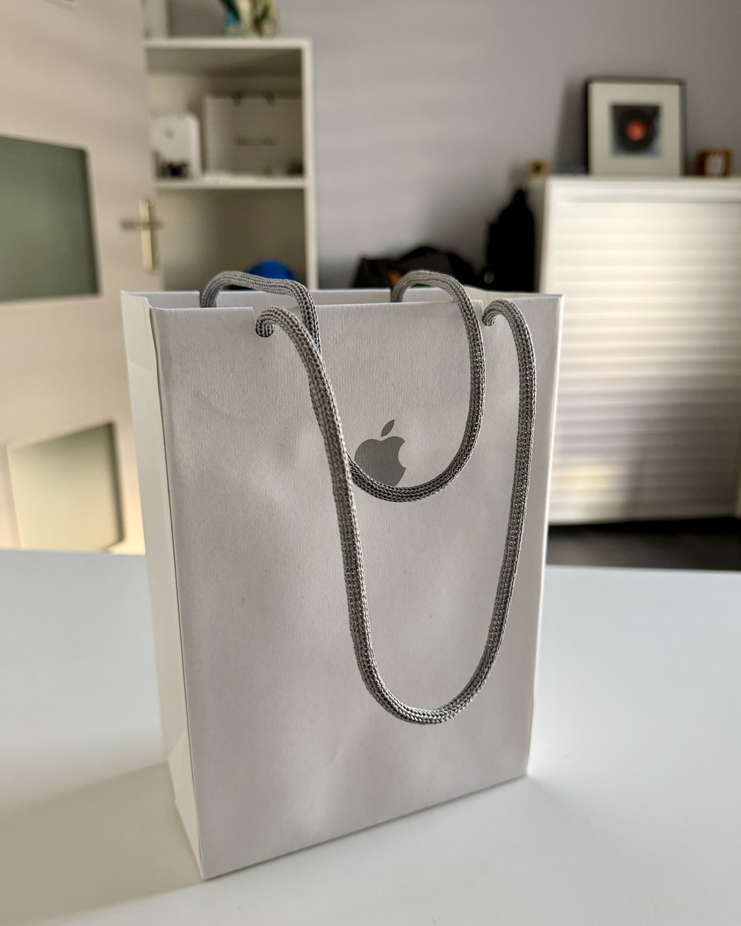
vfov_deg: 66.0
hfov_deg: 54.9
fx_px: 713
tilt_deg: -16.3
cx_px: 370
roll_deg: +0.0
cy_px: 483
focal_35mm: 26
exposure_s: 1/60
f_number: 1.78
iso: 320
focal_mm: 6.76
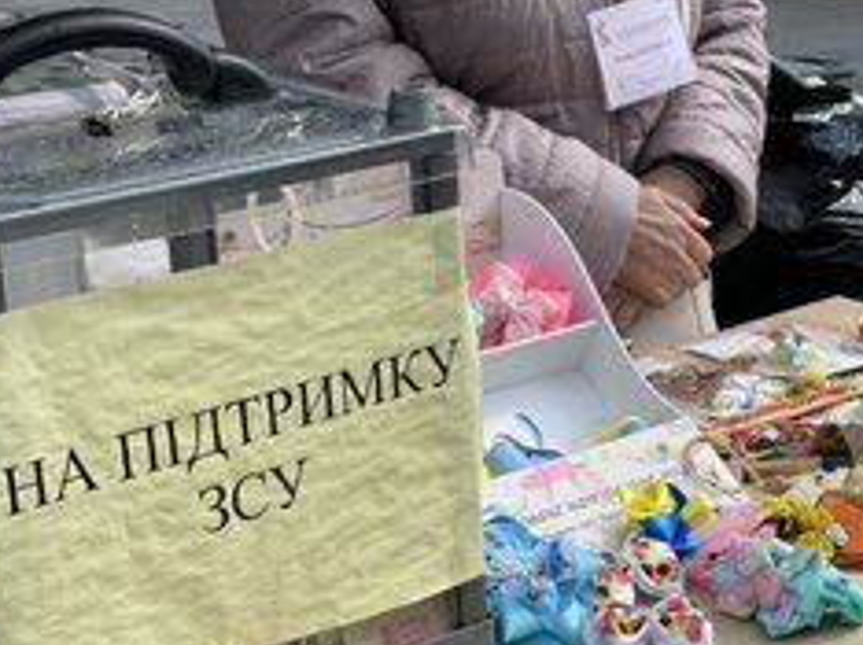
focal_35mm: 89
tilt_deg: -19.3
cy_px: 453
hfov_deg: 21.9
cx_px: 572
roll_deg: -0.2
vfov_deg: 16.5
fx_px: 2217
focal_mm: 6
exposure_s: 1/1597
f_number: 2
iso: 25
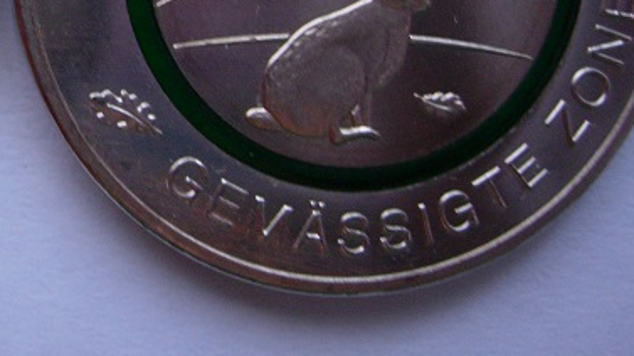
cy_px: -59
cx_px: -12
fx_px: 1580
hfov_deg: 21.8
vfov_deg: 12.6
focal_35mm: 94
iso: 112
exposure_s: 1/32
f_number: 2.8
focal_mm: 7.8
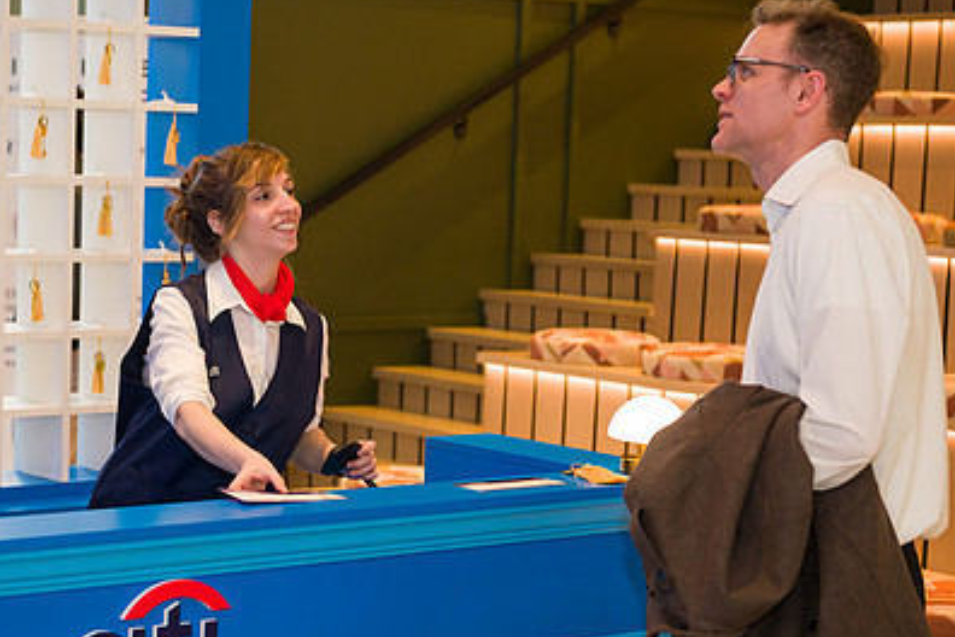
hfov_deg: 24.5
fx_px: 2175
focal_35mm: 82
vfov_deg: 16.6
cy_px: 415
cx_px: 265
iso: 1600
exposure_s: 1/200
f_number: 4
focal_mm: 56
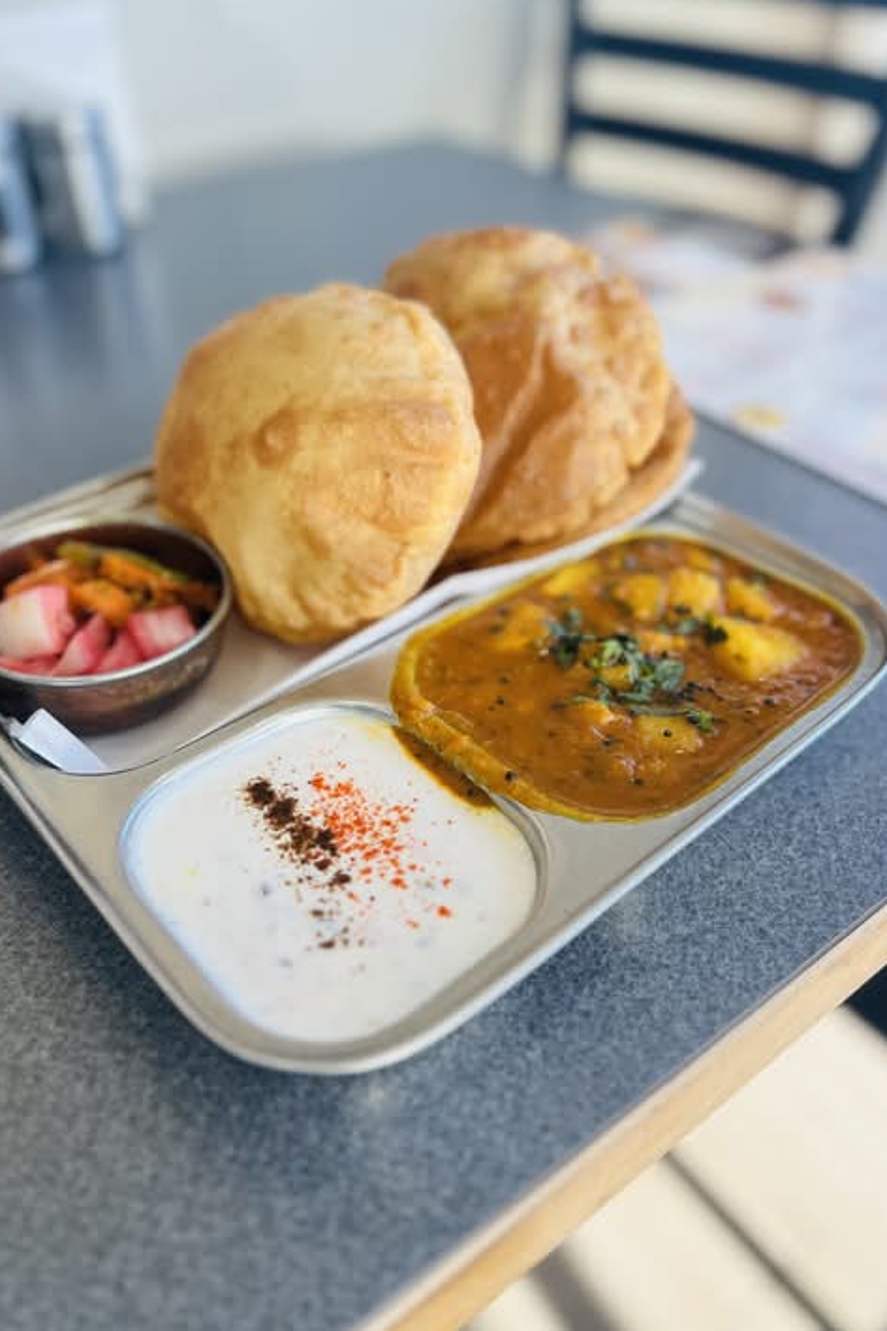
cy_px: 648
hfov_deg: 46.3
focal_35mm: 28
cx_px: 404
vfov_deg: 65.5
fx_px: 1035
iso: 40
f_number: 1.5
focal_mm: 5.7
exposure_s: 1/164
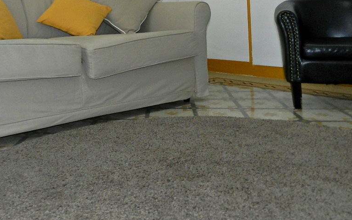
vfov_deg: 29.4
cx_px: 124
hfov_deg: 47.6
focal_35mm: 41
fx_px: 393
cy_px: 4
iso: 200
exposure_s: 1/30
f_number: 3.4
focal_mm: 4
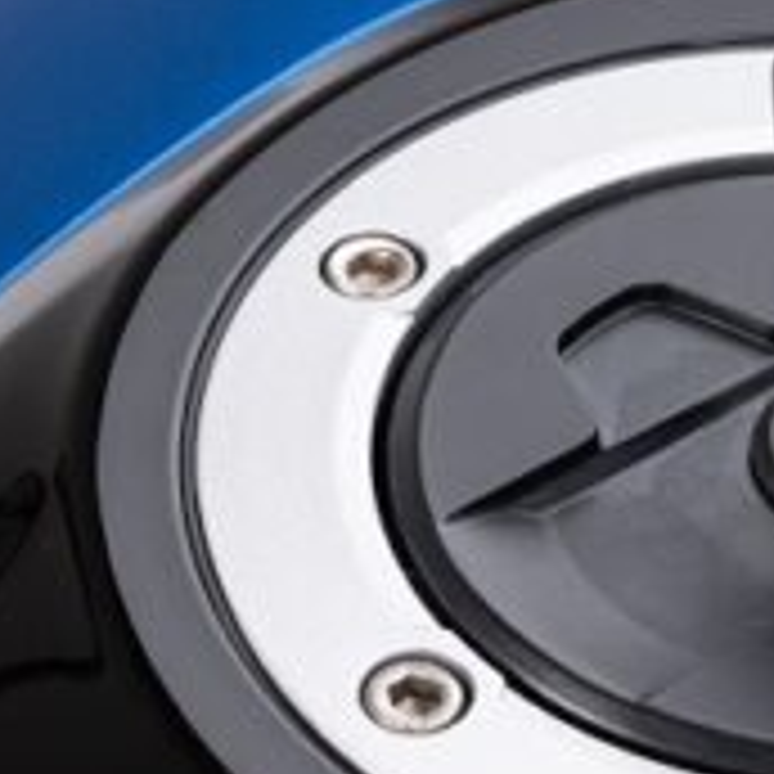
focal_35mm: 266
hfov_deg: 6.6
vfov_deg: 6.6
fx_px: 6729
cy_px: 477
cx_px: 702
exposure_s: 1/160
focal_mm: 70
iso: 200
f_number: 11
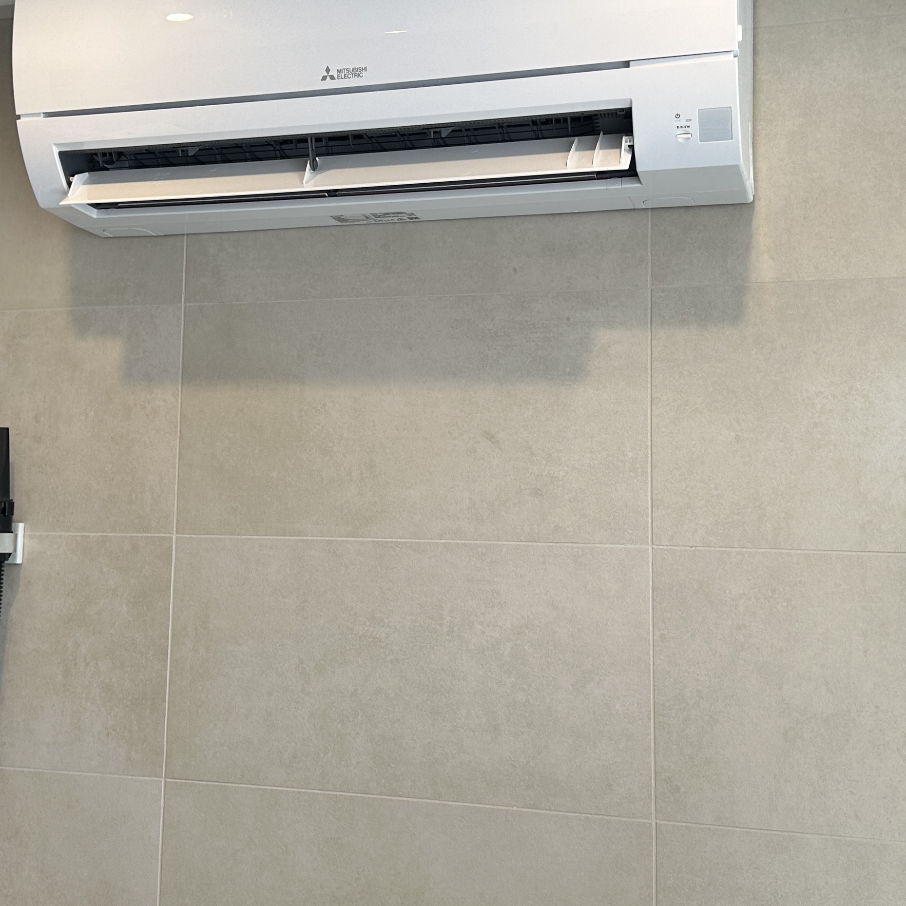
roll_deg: -2.7
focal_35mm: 46
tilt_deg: +9.4
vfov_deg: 36.7
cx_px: 361
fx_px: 1362
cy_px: 386
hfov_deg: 36.6
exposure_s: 1/121
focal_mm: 6.86
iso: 64
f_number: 1.78
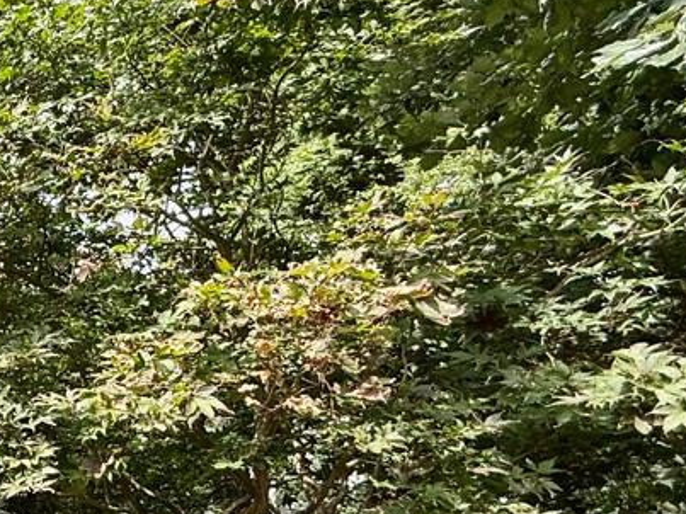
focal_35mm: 50
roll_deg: -0.5
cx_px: -351
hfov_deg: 26.8
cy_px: 446
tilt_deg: +6.0
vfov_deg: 28.2
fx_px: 991
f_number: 2.2
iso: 50
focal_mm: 2.22
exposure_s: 1/282
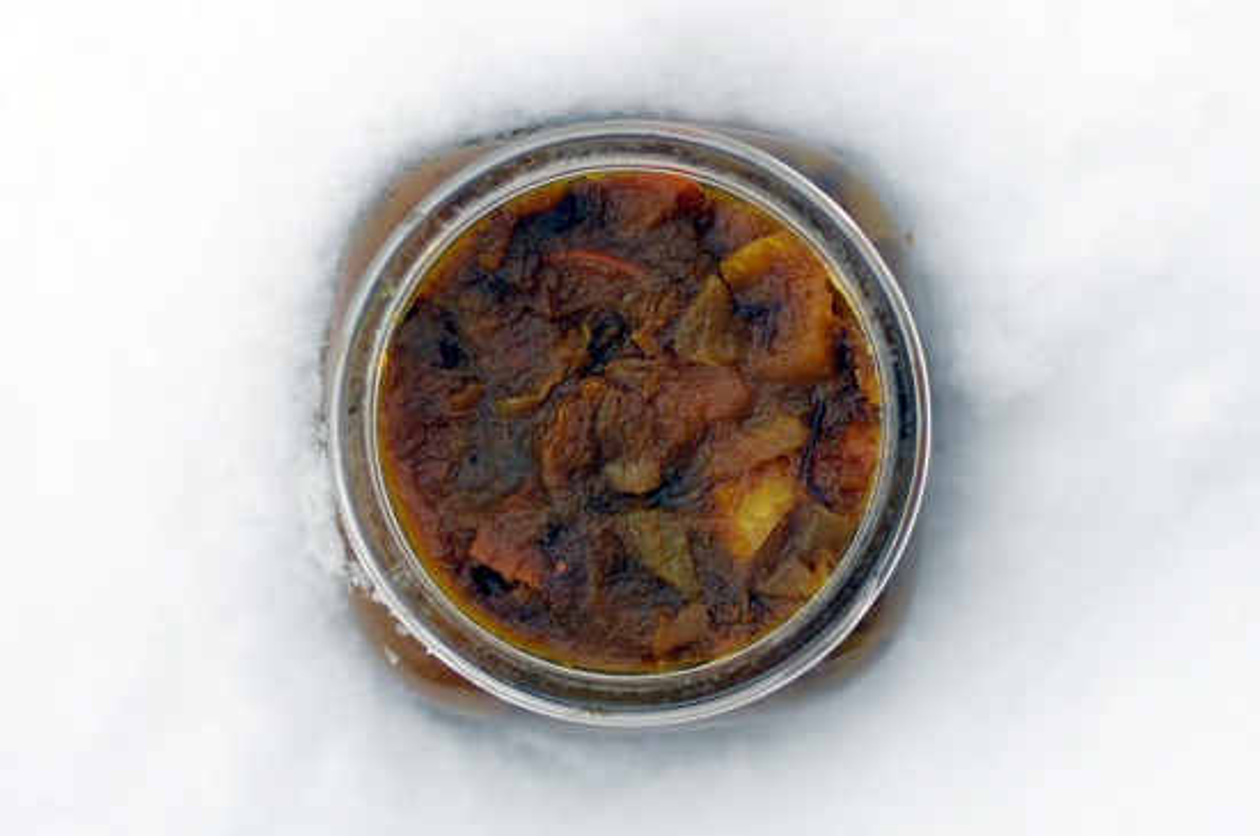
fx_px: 2621
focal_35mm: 75
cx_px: 630
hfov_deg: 27.0
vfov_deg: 18.1
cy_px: 418
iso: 200
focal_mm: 50
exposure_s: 1/1600
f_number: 1.8
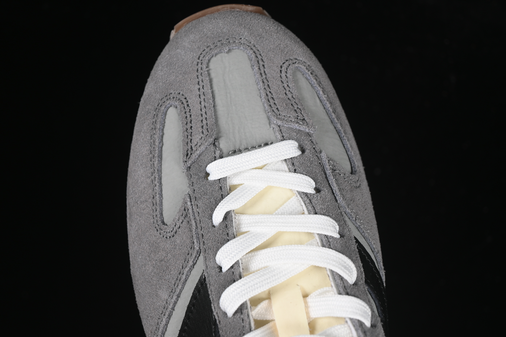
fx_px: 1054
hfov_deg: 27.0
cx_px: 253
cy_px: 168
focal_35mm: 75
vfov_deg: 18.2
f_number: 6.3
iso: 160
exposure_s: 1/60
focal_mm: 50
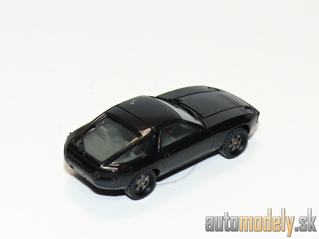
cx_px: 160
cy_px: 120
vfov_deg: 11.8
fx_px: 1161
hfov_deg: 15.6
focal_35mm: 126
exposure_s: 1/30
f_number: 4
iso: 100
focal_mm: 15
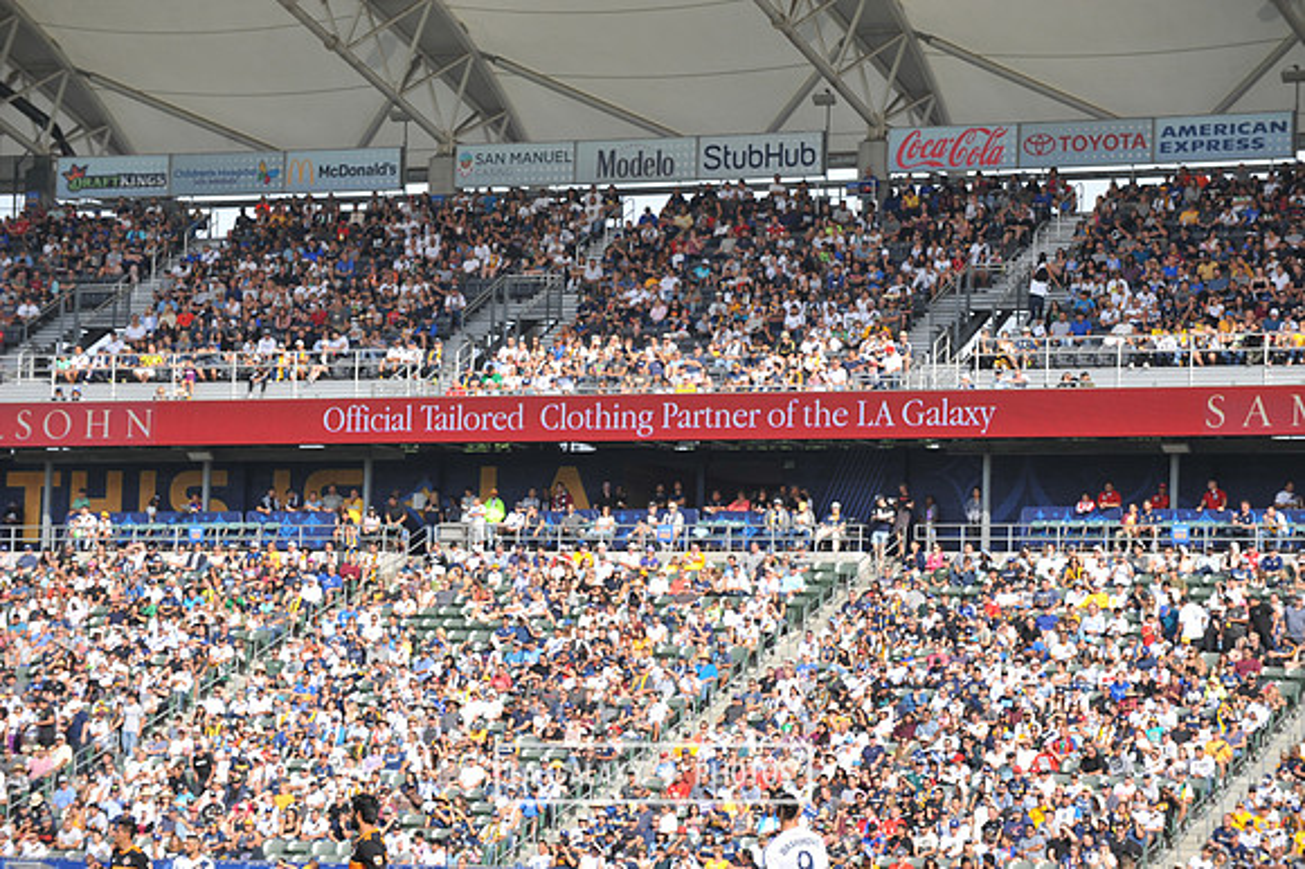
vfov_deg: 10.1
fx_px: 4891
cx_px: 652
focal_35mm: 135
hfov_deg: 15.2
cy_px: 434
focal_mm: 135
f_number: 6.3
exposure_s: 1/1250
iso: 500
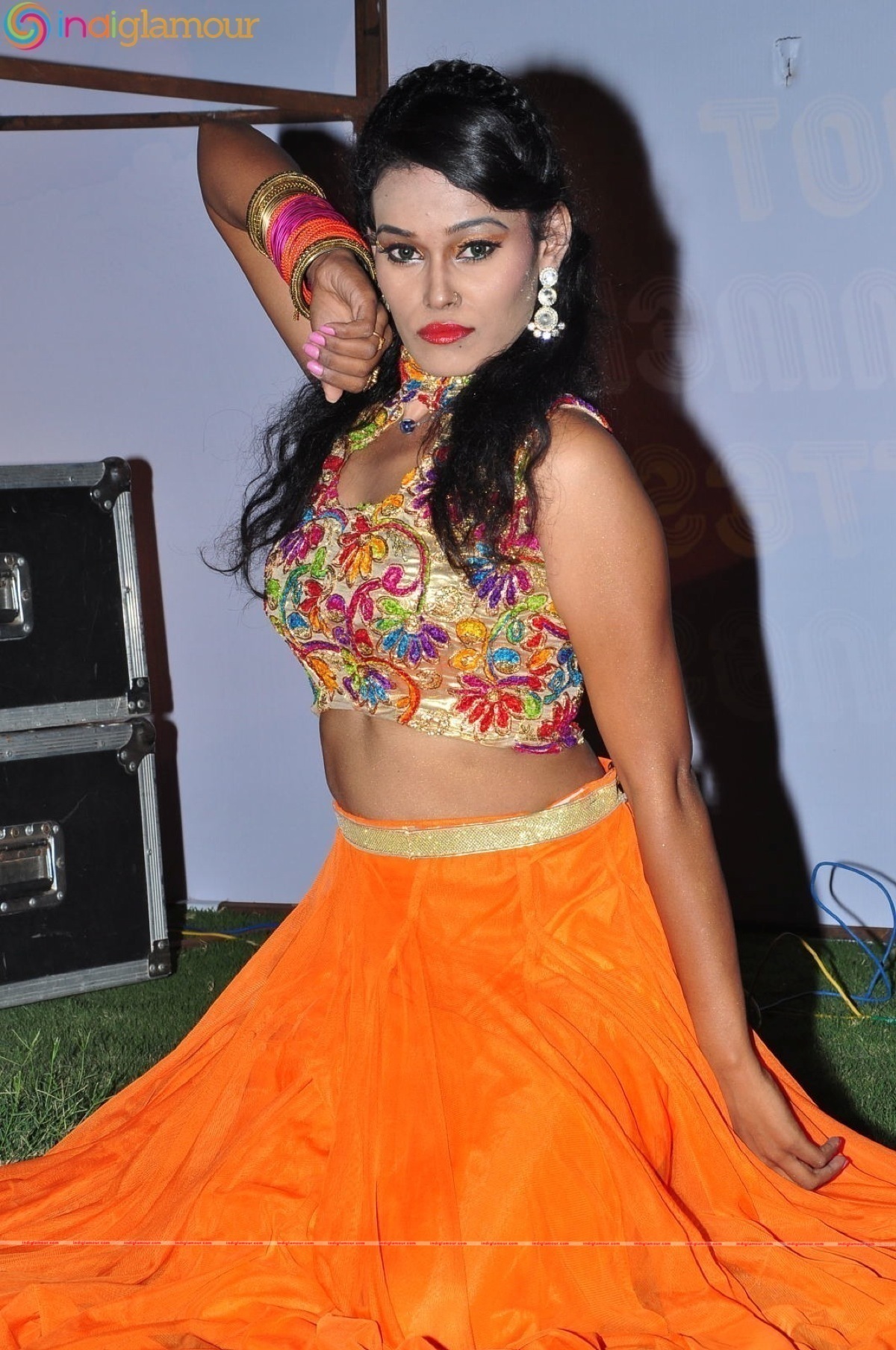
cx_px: 448
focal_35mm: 87
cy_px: 675
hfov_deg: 15.7
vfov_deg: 23.4
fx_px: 3258
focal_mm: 58
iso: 400
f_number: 11
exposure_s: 1/125
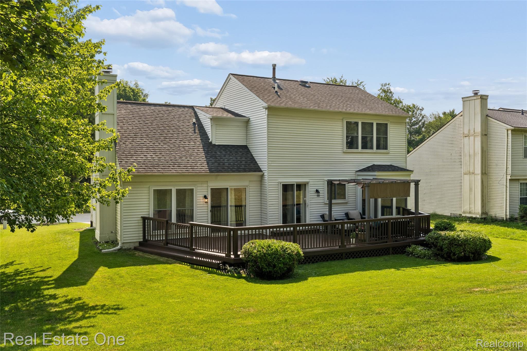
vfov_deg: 45.0
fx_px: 424
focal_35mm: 29
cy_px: 176
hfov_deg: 63.7
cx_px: 264
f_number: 16
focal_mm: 29
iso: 400
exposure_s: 1/125
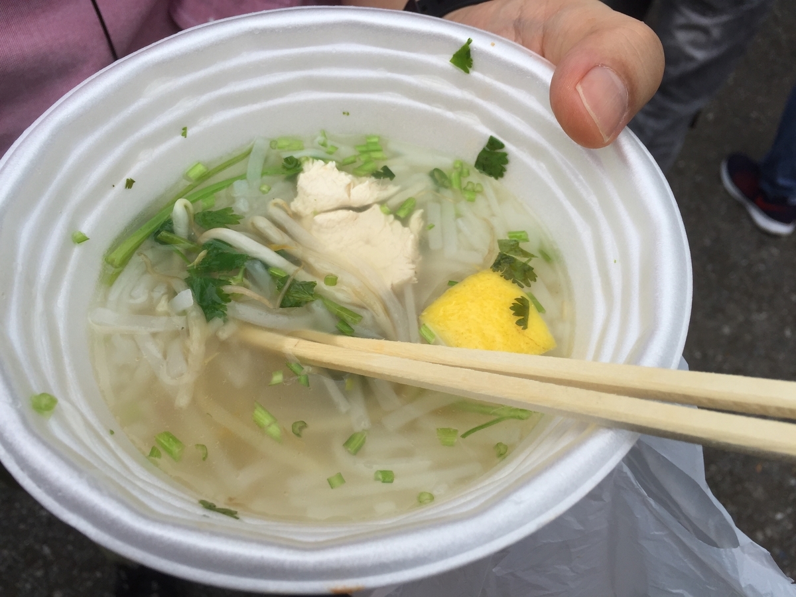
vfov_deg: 48.2
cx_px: 398
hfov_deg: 61.7
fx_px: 667
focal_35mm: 29
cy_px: 298
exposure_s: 1/1099
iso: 32
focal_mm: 4.15
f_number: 2.2
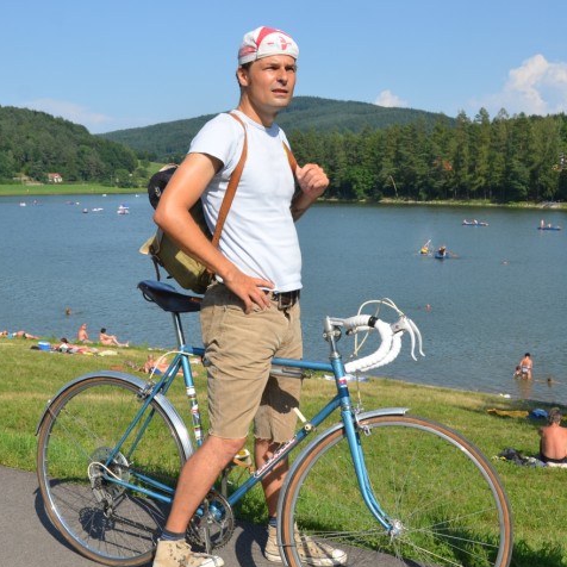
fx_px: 871
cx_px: 262
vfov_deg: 36.0
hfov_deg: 36.0
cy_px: 314
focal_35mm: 47
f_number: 8
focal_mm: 22
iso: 100
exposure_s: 1/250
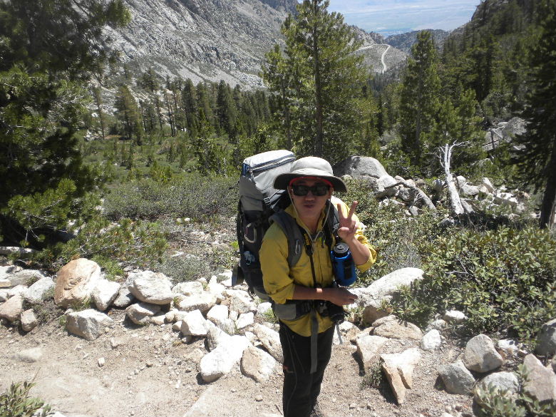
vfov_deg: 38.7
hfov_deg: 50.1
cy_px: 208
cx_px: 278
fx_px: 594
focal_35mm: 37
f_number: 3.5
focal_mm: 6.6
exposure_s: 1/522
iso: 64
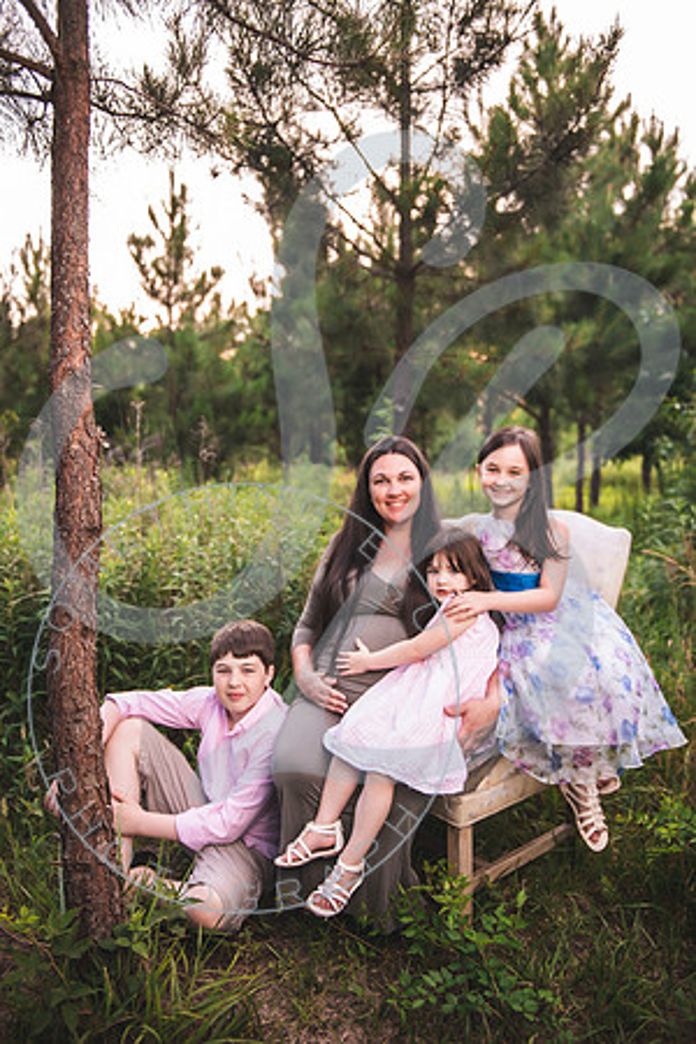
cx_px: 348
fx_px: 841
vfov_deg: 63.7
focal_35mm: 29
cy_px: 522
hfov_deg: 45.0
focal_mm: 29
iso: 200
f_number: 2.8
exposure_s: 1/125
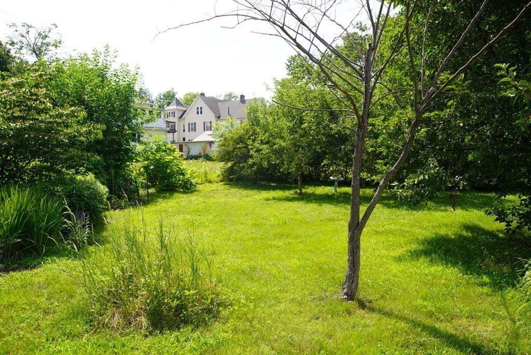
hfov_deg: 71.5
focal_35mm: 25
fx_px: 369
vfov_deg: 51.3
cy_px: 178
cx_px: 266
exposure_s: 1/320
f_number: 5
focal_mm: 25
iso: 100
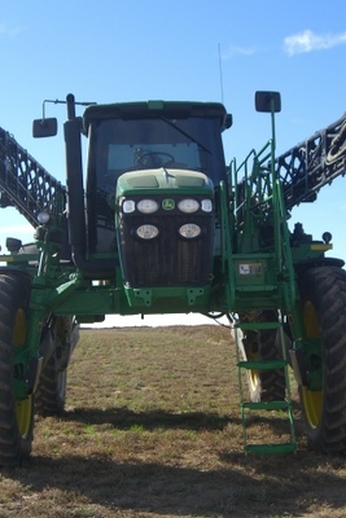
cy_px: 255
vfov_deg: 30.9
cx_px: 187
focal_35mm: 65
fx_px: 936
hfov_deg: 20.9
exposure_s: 1/400
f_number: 4.4
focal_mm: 9.5
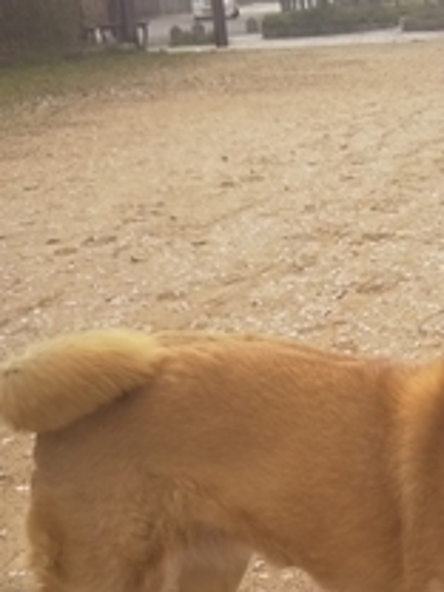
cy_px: 521
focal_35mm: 72
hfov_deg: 20.1
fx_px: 1231
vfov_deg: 26.2
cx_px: 386
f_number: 2.2
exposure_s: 1/321
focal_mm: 4
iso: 40
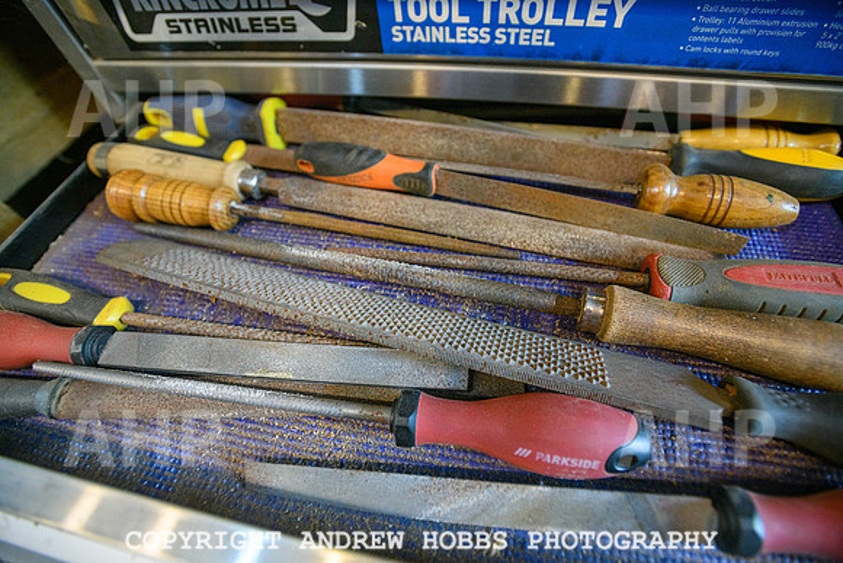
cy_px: 282
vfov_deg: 70.5
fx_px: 398
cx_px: 422
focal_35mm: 17
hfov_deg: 93.3
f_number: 3.2
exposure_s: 1/160
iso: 1600
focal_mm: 17
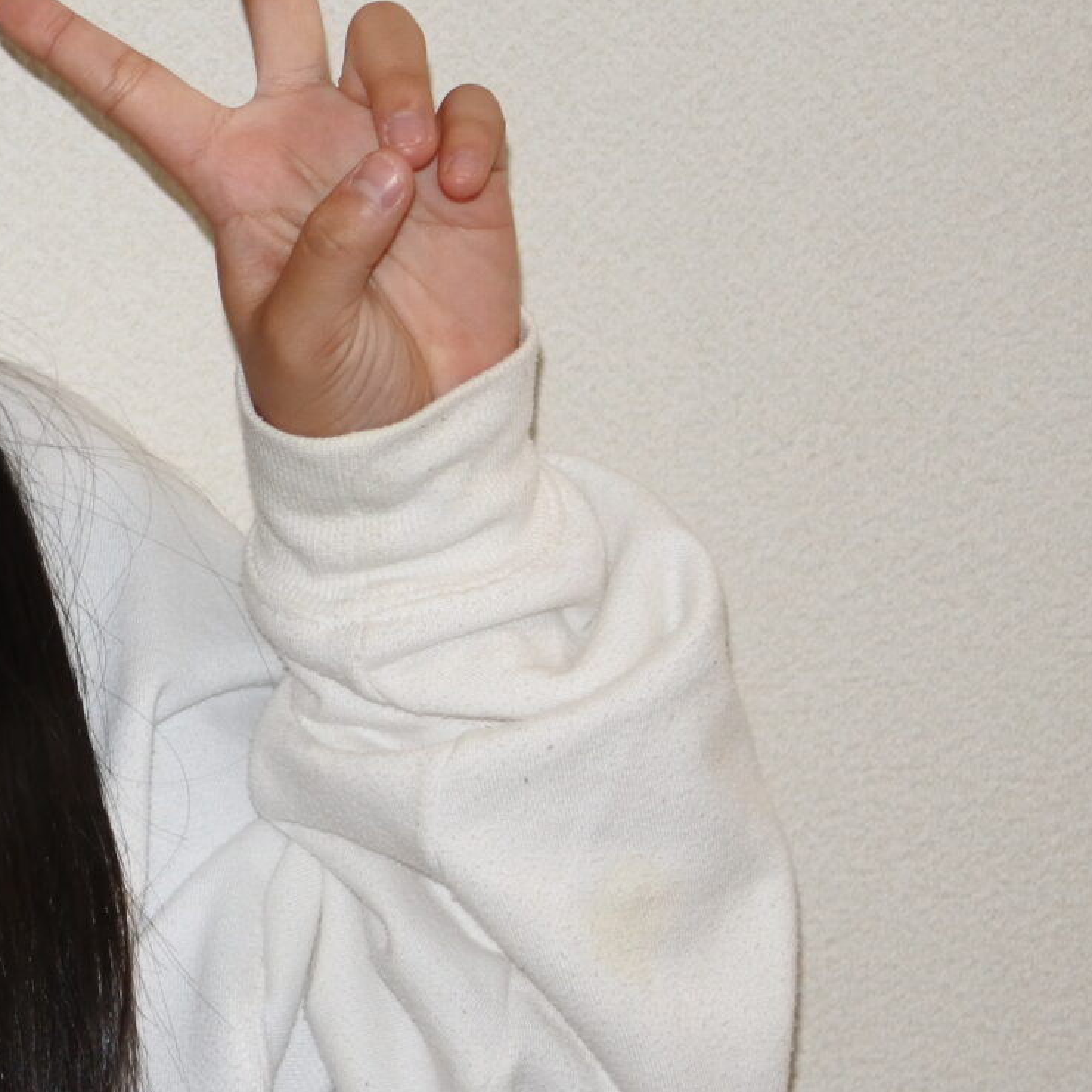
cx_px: -577
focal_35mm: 144
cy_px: 241
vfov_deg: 12.1
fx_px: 5139
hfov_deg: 11.6
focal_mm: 18.5
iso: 360
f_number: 2
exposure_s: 1/60
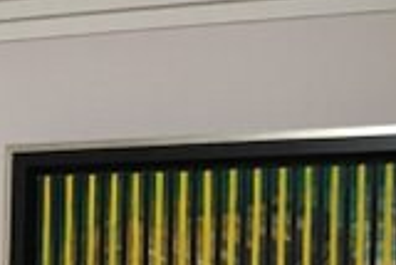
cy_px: 376
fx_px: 2070
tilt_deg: -2.7
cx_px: -158
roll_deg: -1.5
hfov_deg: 10.6
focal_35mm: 188
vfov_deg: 7.2
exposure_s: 1/33
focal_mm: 4.15
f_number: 2.2
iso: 125
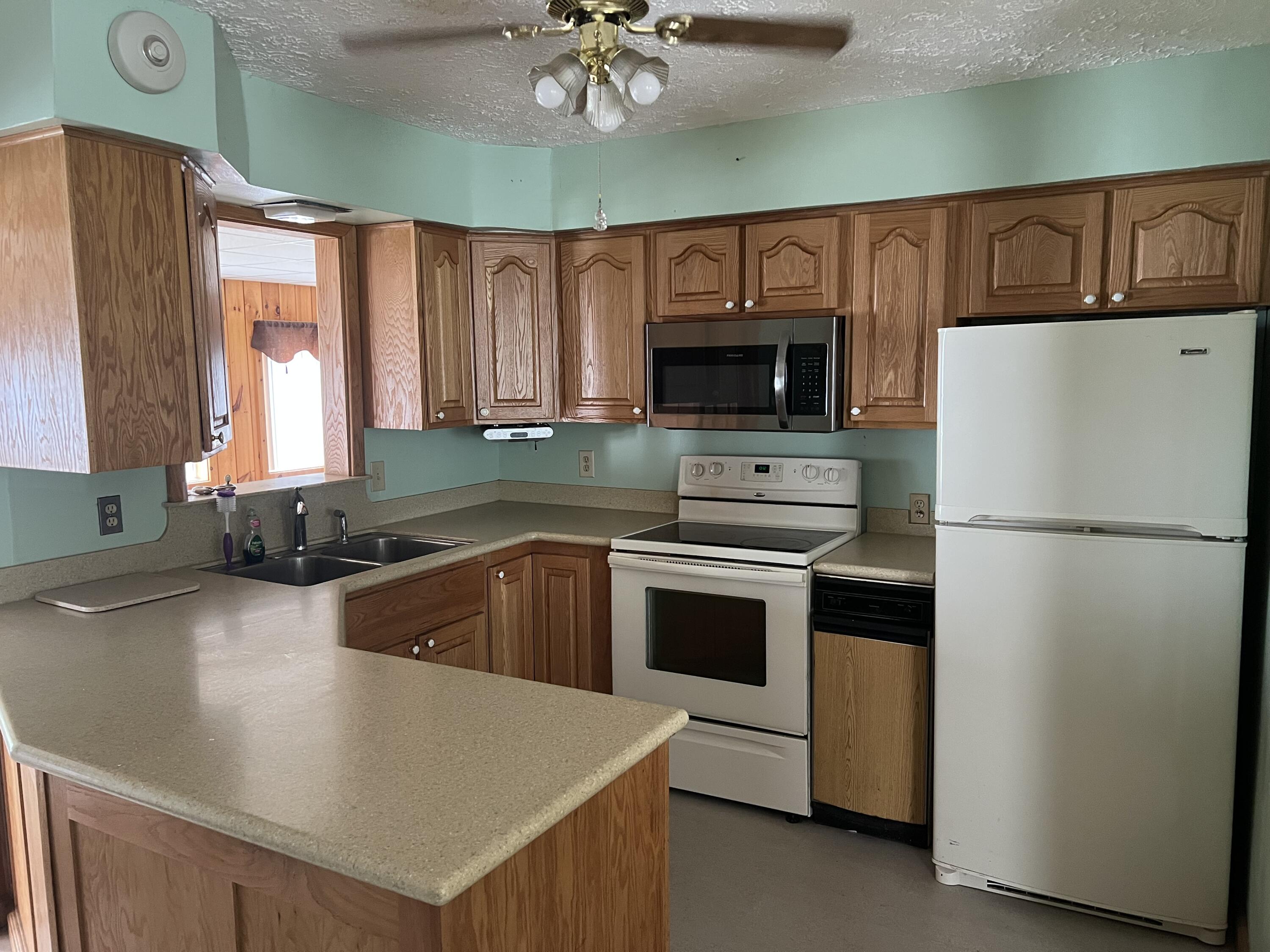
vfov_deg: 53.1
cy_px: 476
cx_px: 635
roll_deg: +0.8
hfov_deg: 67.3
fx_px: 954
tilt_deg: -7.2
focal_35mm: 26
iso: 400
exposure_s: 1/40
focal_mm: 5.7
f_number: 1.5
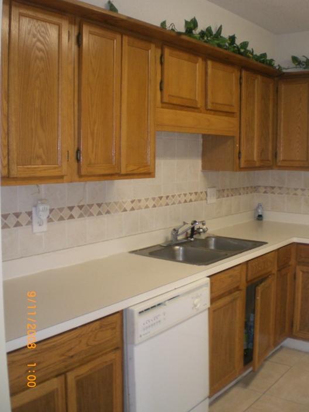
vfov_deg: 49.0
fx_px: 452
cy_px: 206
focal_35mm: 38
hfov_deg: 37.7
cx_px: 154
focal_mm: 6.3
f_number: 3.1
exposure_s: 1/30
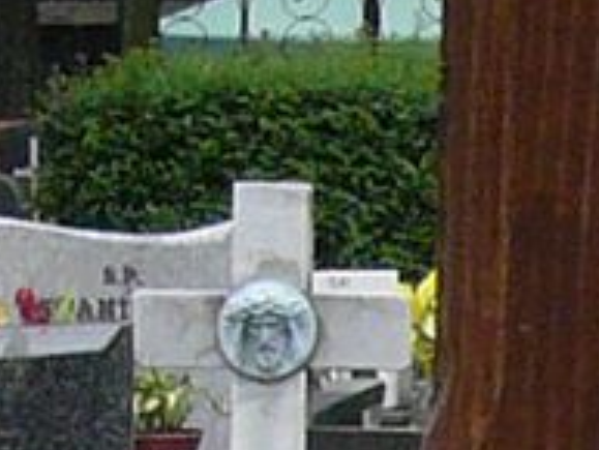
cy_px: 1587
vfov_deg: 3.3
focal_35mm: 435
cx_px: 664
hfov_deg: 4.5
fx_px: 7532
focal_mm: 6.1
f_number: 3.1
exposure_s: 1/400
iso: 100
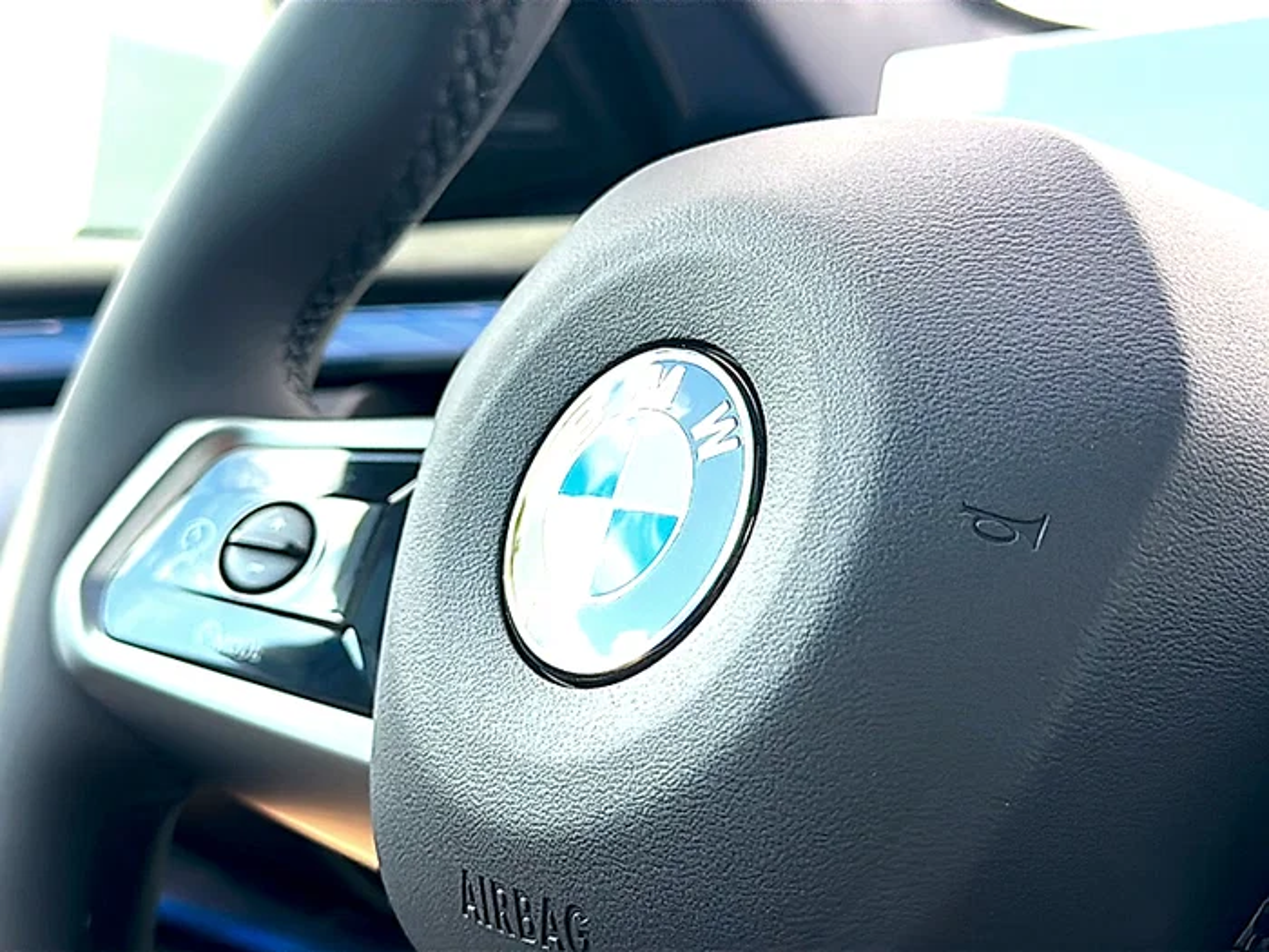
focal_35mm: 45
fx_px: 1650
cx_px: 634
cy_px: 476
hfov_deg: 42.1
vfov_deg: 32.2
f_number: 1.78
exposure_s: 1/348
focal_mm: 6.86
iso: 80
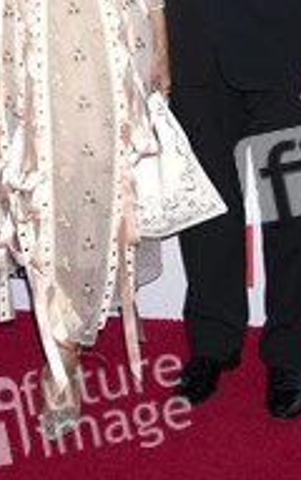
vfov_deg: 20.7
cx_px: 135
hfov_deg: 13.4
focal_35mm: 98
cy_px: 38
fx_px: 1281
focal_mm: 46
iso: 640
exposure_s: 1/200
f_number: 5.6
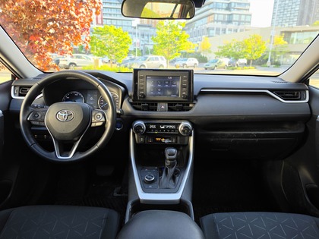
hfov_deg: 73.9
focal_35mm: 23
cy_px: 120
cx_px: 160
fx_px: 212
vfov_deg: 58.9
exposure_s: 1/180
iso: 25
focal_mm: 6.5
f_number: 1.4
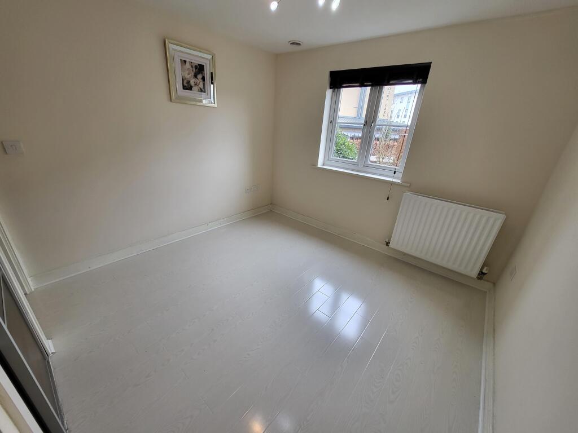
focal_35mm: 13
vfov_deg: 89.9
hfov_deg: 106.2
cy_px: 216
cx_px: 289
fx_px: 217
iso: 80
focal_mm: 1.74
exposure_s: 1/50
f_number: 2.2
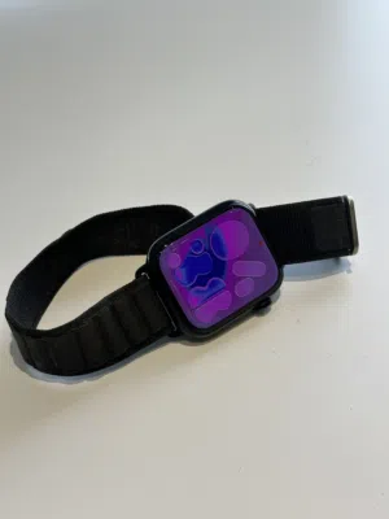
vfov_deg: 39.7
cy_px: 260
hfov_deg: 30.3
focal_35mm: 48
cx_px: 194
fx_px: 719
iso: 64
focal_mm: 6.86
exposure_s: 1/604
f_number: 1.78
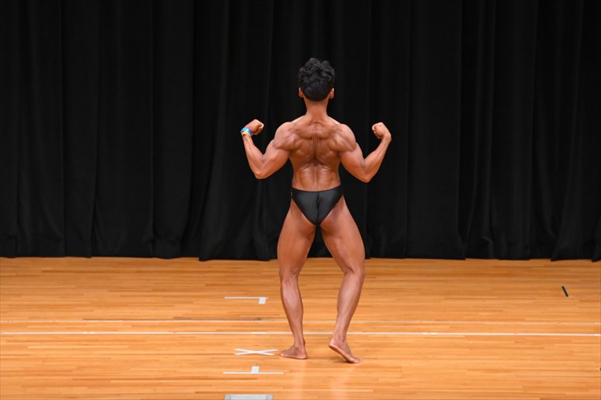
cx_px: 300
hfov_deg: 9.2
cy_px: 200
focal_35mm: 225
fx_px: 3754
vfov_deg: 6.1
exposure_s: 1/400
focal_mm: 150
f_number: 5.6
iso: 4000
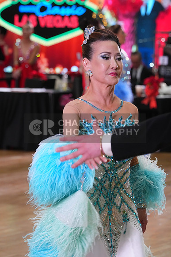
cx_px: 86
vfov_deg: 10.9
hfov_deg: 7.3
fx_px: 1346
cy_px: 128
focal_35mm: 189
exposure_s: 1/200
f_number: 8
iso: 4000
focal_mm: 189
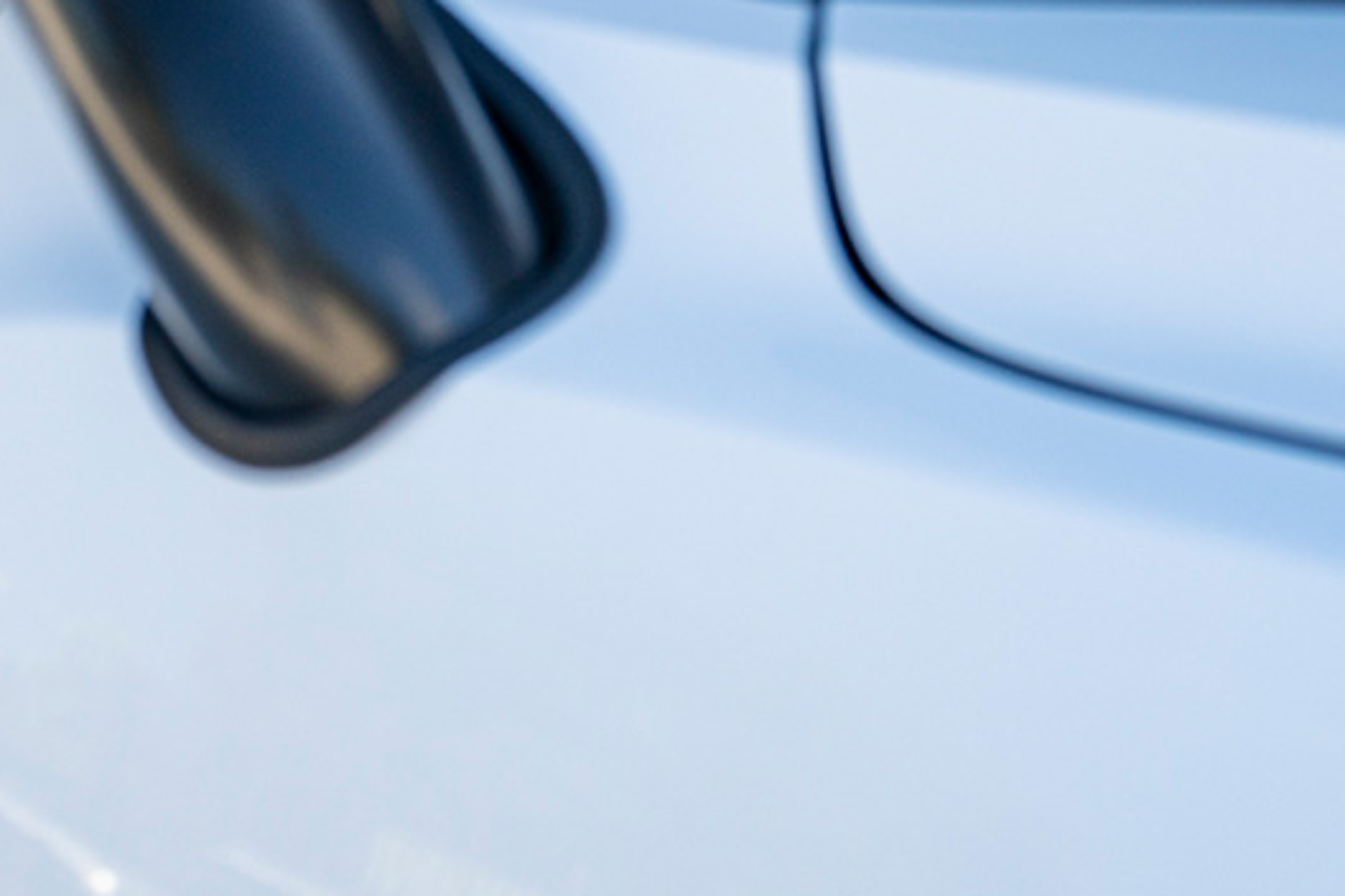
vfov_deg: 11.9
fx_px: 4072
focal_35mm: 109
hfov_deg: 18.1
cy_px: -512
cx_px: -130
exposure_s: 1/100
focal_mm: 32
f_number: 4.5
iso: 100
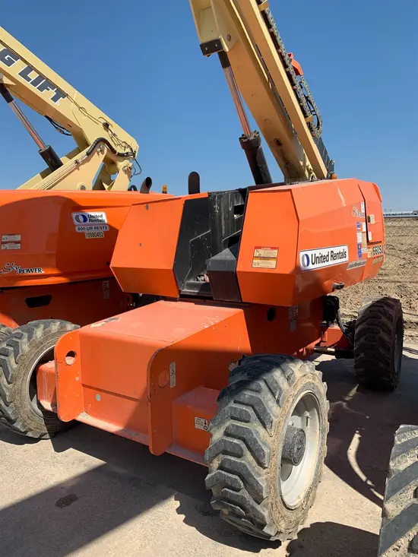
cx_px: 209
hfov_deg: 53.1
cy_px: 278
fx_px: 418
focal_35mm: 26
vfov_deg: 67.3
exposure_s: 1/2481
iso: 25
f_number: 1.8
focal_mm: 4.25
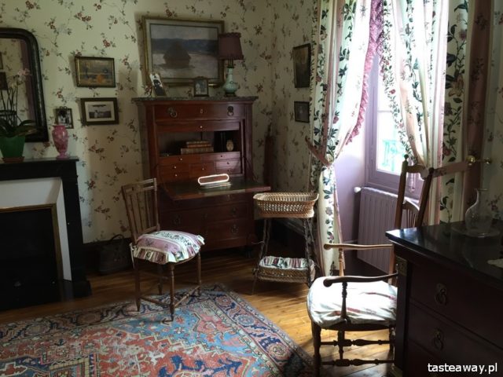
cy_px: 188
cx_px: 252
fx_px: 421
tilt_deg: -11.2
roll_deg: +0.7
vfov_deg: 48.2
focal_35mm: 29
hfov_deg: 61.7
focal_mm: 4.15
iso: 64
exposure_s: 1/30
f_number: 2.2
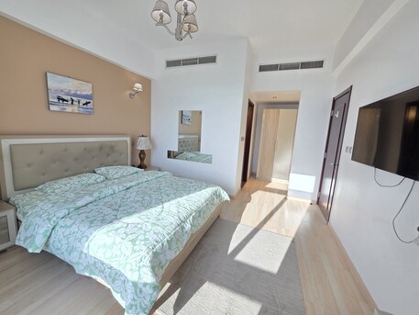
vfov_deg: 89.9
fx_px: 157
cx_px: 210
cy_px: 158
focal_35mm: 13
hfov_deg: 106.2
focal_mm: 2.2
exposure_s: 1/100
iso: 64
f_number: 1.9
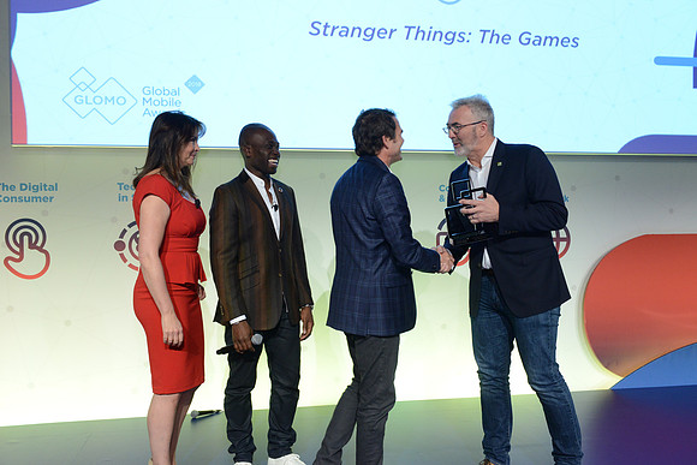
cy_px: 232
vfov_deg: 38.9
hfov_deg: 55.8
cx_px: 348
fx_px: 658
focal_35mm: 34
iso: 2500
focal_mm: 34
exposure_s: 1/100
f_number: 6.3
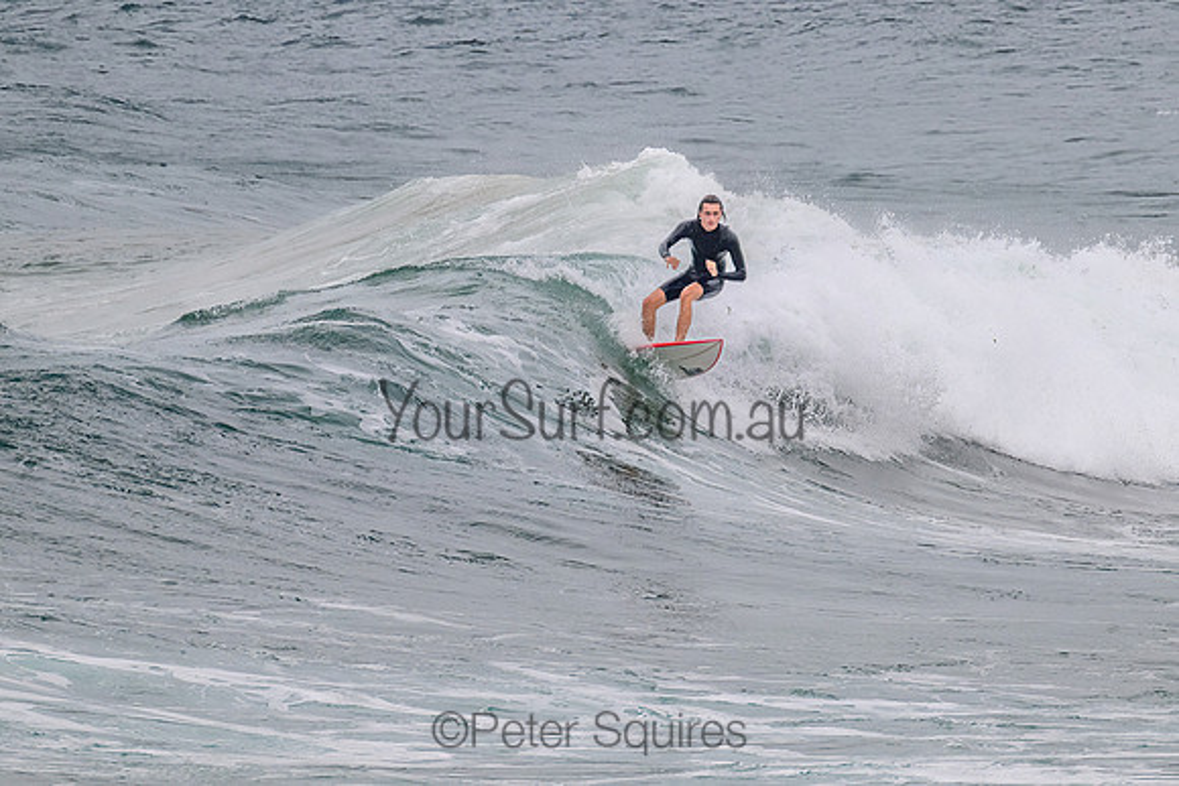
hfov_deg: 1.9
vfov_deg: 1.3
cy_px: 342
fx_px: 36044
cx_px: 727
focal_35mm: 1100
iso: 800
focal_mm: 800
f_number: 11
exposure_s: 1/2000
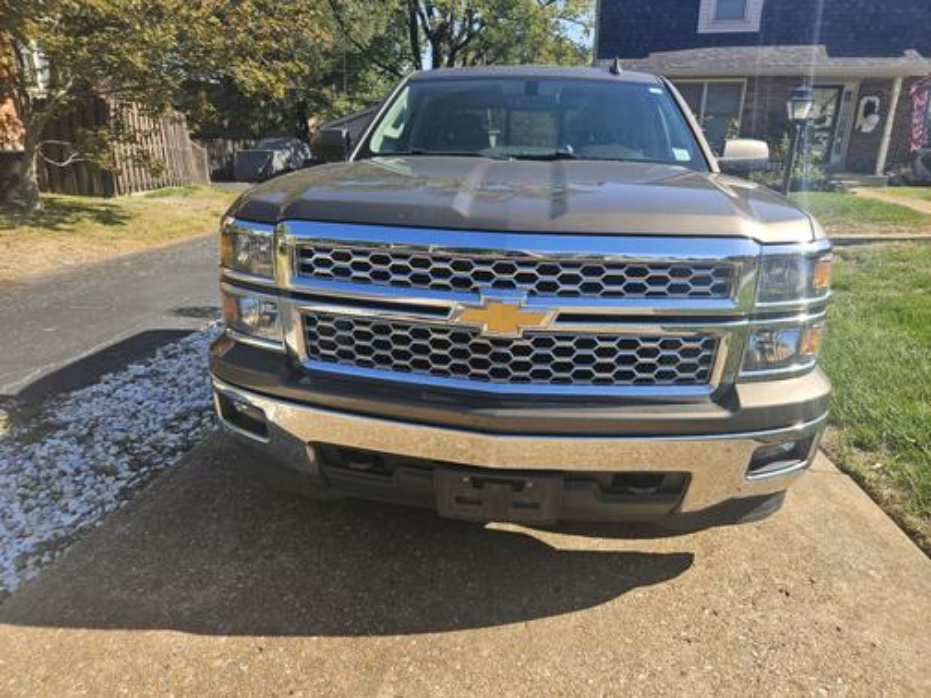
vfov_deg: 58.9
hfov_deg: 73.9
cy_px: 349
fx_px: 619
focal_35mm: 23
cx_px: 466
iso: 25
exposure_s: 1/746
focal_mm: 5.4
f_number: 1.8
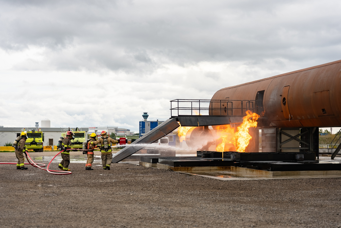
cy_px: 114
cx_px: 170
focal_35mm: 64
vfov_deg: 21.2
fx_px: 609
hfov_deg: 31.3
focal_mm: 63.7
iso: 125
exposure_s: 1/1600
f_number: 2.8
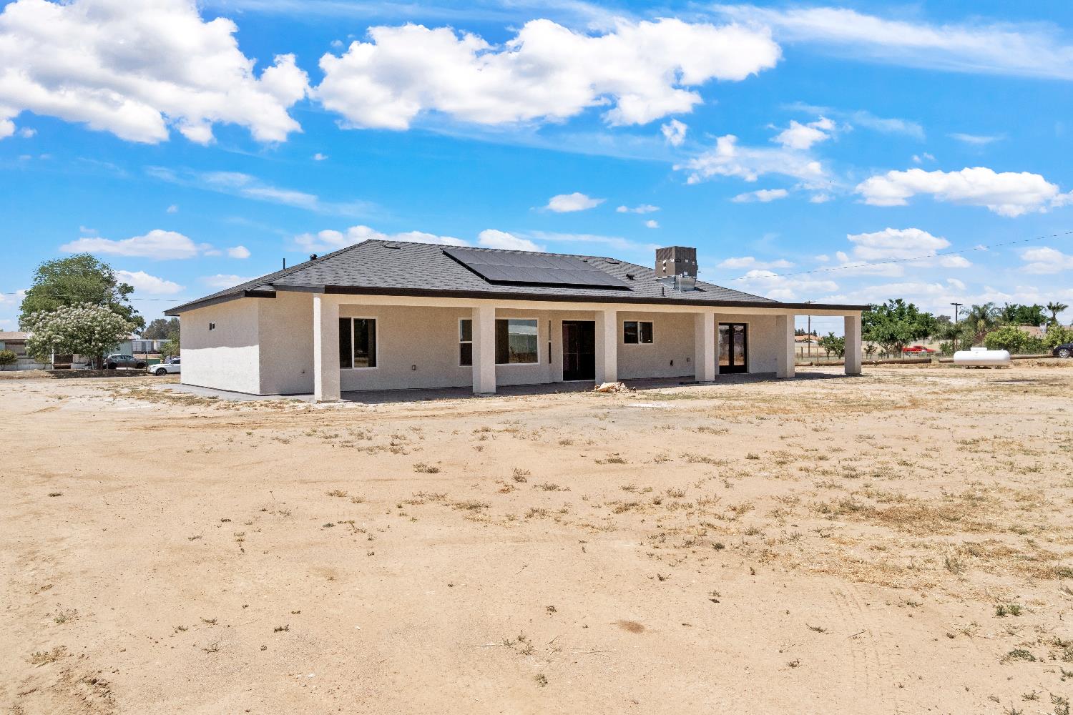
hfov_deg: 73.7
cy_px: 358
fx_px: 715
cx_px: 536
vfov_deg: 53.1
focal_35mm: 24
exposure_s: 1/2500
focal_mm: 16
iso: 640
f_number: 8
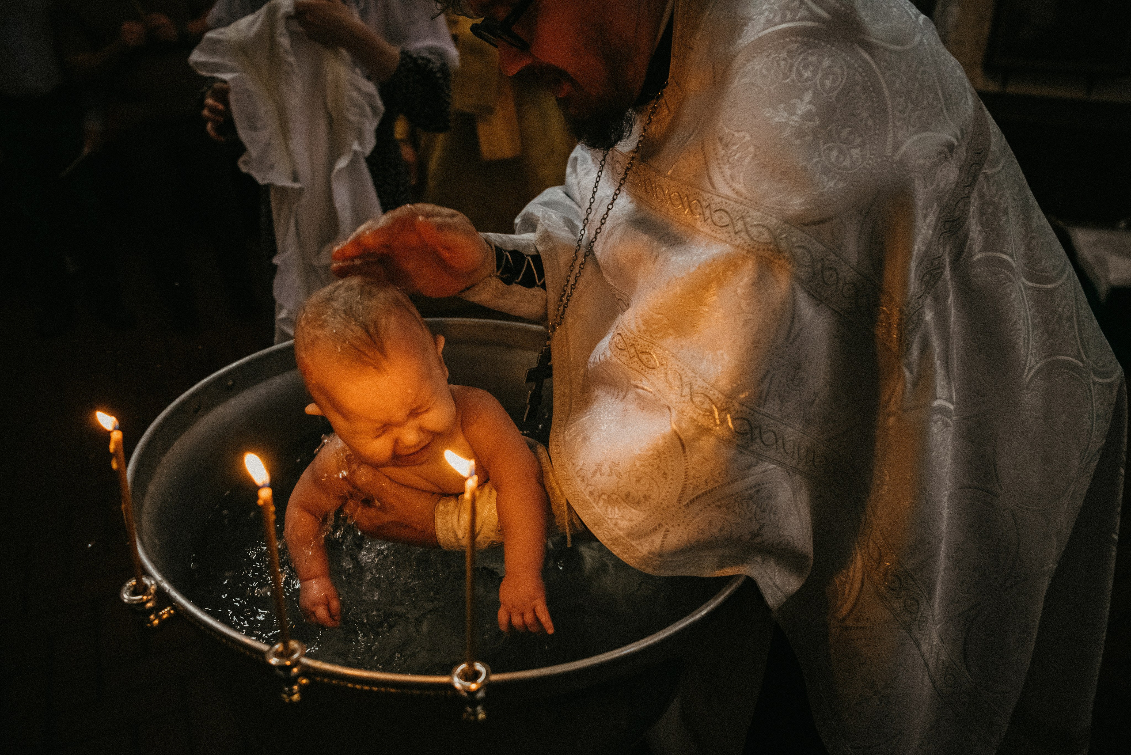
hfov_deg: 70.6
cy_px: 399
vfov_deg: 50.6
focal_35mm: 25
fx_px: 797
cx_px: 533
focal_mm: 24
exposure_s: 1/320
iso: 2500
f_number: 3.2
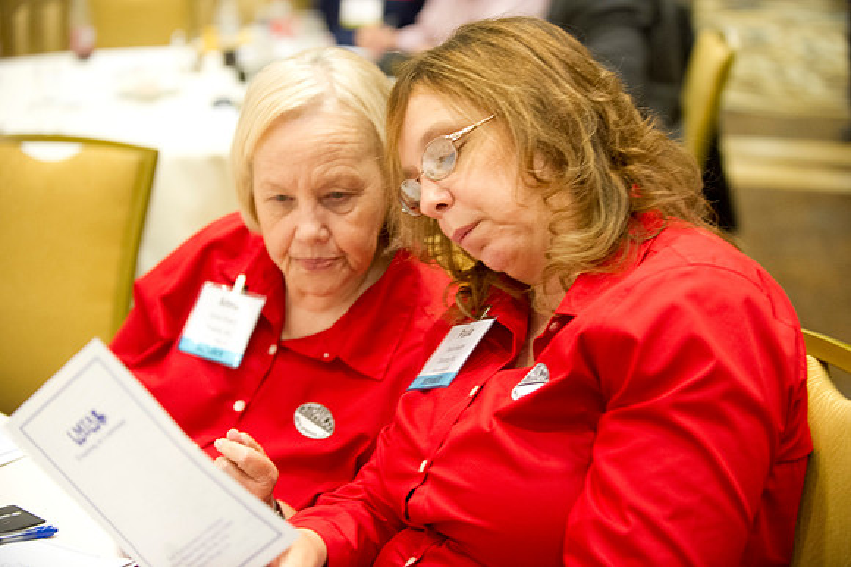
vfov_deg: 19.4
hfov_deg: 28.9
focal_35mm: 70
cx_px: 426
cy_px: 284
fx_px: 1654
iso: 3200
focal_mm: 70
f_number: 2.8
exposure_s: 1/60
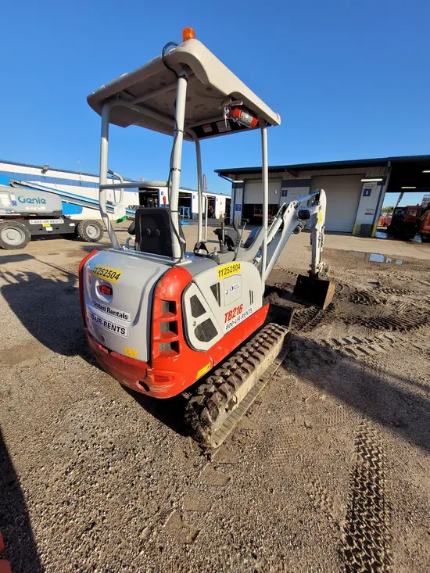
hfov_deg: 89.9
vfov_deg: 106.2
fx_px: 215
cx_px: 215
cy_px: 286
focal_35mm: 13
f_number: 2.2
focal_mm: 1.74
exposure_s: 1/1129
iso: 40
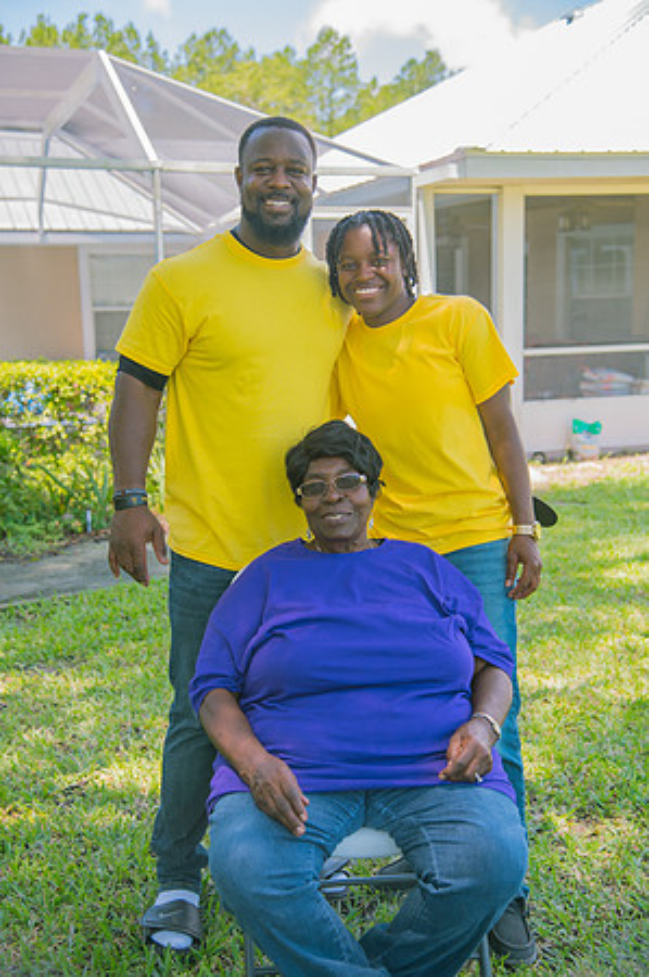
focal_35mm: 46
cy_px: 488
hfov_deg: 29.2
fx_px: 1247
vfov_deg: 42.8
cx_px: 324
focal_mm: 46
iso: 250
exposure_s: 1/320
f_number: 4
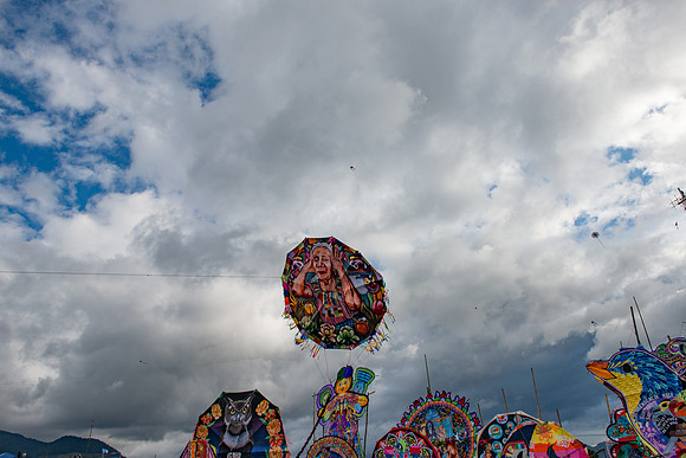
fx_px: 457
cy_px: 229
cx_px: 343
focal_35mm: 24
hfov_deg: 73.7
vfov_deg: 53.2
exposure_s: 1/500
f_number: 8
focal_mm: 24
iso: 200
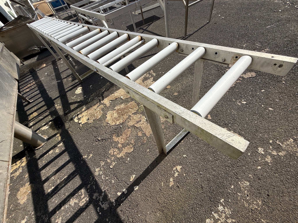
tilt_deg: -50.9
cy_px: 112
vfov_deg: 85.7
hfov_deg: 102.1
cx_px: 149
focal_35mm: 14
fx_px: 121
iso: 50
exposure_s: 1/1901
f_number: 2.2
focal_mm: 2.22
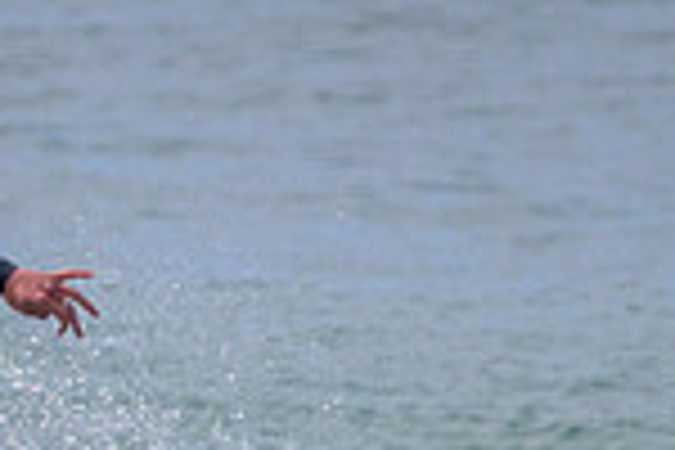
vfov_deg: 0.3
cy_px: 855
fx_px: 78819
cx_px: -376
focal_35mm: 4204
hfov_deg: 0.5
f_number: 11
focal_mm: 800
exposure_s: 1/2000
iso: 560
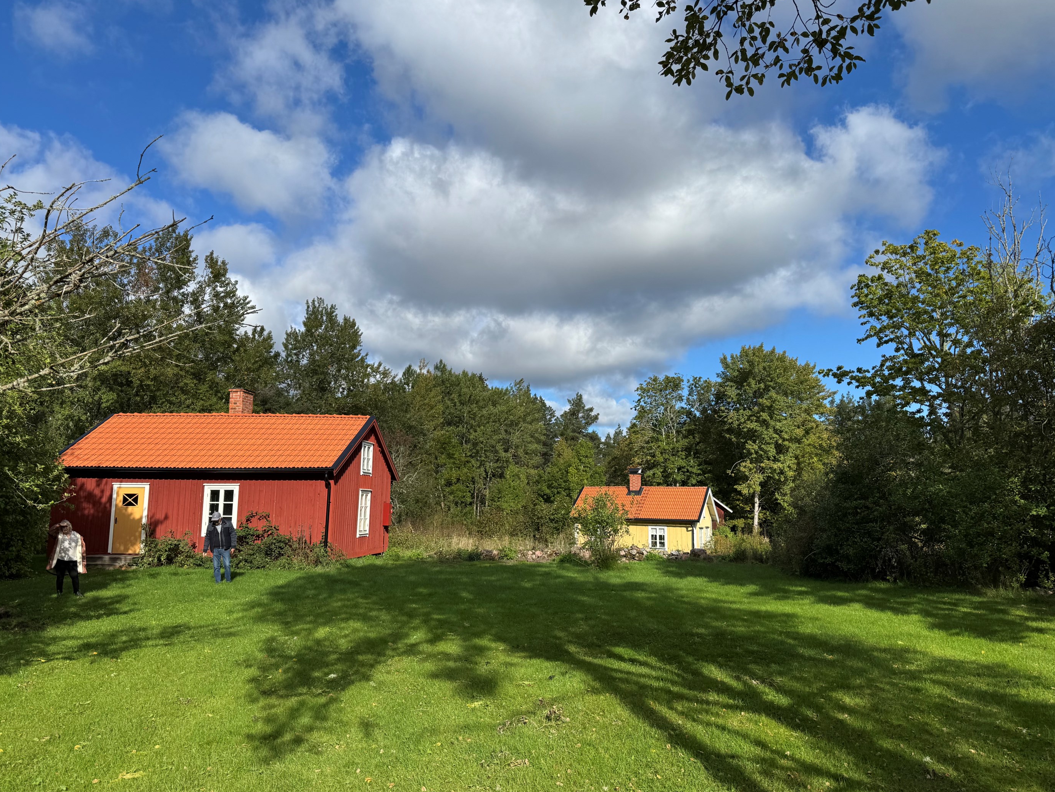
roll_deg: -0.3
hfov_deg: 69.4
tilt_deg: +7.7
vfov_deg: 54.9
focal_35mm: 25
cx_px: 515
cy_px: 403
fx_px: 762
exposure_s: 1/4950
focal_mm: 6.76
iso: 80
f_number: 1.78
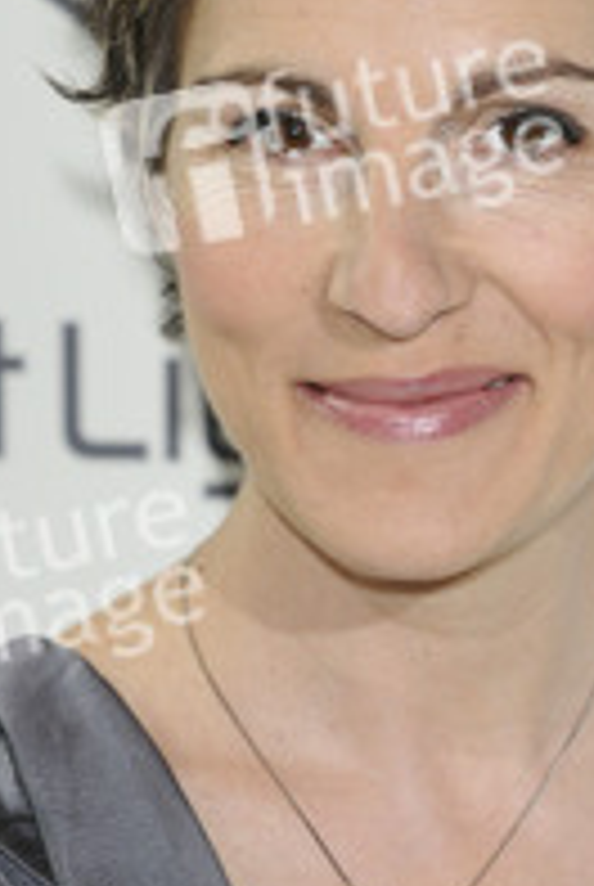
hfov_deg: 4.9
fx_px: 6905
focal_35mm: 280
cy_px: 373
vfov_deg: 7.3
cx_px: 466
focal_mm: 92
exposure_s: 1/160
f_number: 5.6
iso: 320
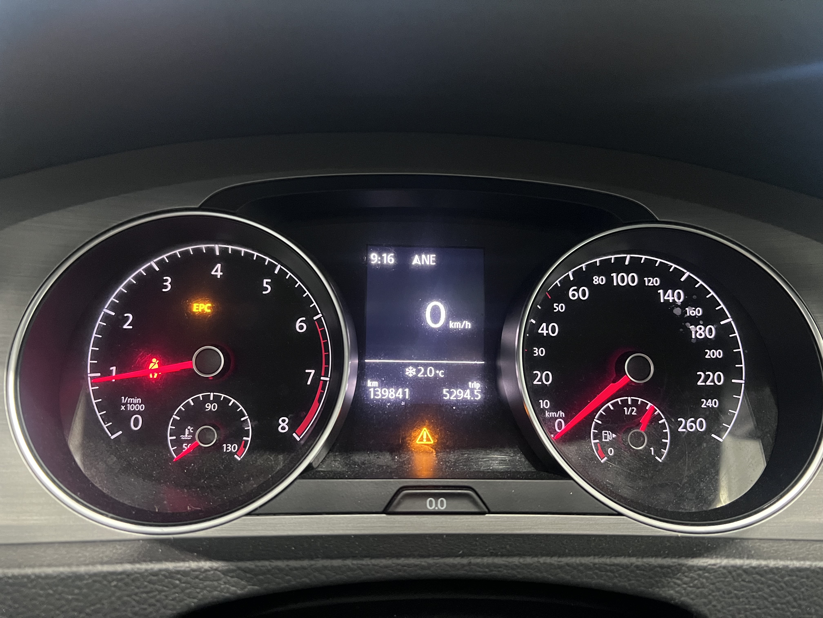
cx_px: 412
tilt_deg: -19.3
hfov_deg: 67.3
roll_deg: -1.6
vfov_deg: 53.1
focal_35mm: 26
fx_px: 618
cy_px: 309
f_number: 1.5
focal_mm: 5.7
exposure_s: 1/36
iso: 640
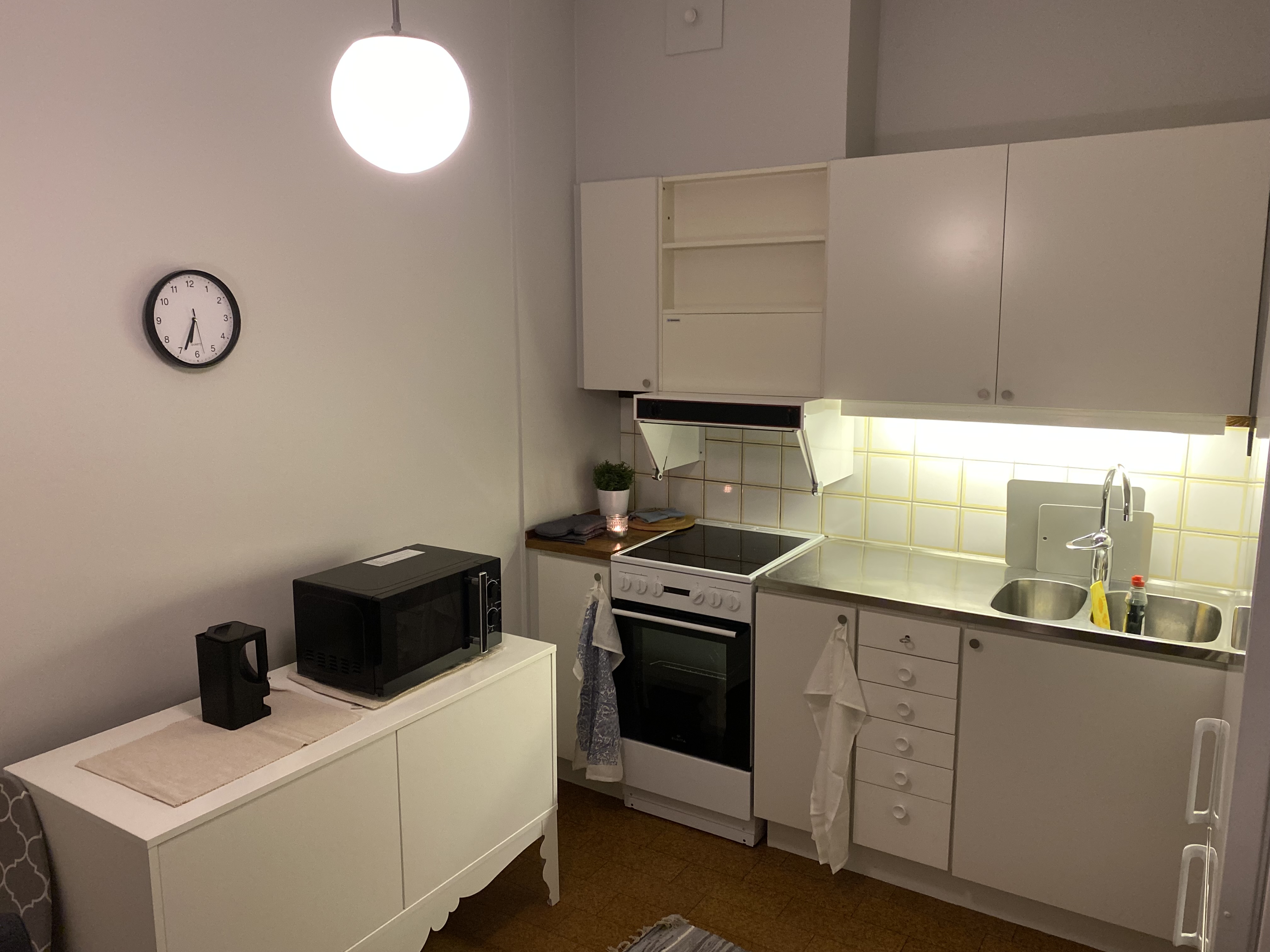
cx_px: 635
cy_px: 476
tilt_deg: -9.8
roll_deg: +0.2
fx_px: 954
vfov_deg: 53.1
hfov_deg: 67.3
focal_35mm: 26
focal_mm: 4.25
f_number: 1.8
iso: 320
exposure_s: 1/50
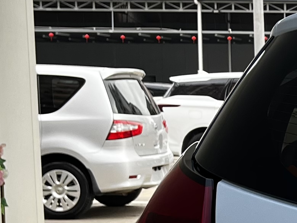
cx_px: 568
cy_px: 231
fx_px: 1158
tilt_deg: -7.2
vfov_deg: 10.9
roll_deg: -0.1
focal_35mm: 135
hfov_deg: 13.0
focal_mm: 5.1
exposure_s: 1/354
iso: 50
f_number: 1.6
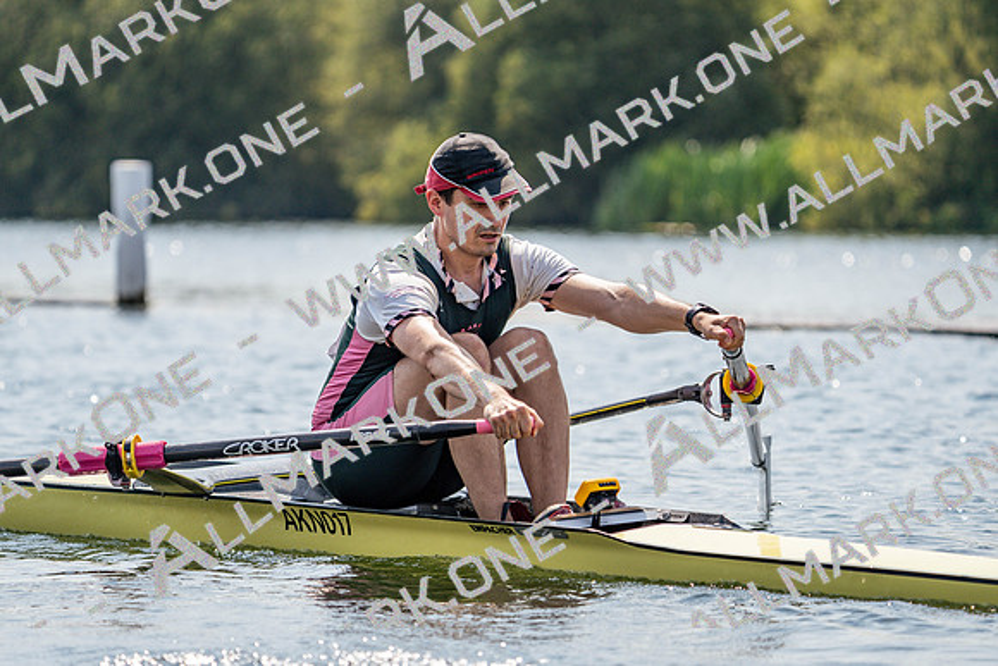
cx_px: 499
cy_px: 333
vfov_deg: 5.3
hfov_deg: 7.9
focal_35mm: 259
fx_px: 7181
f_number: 5.6
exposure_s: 1/1600
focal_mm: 259
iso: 200
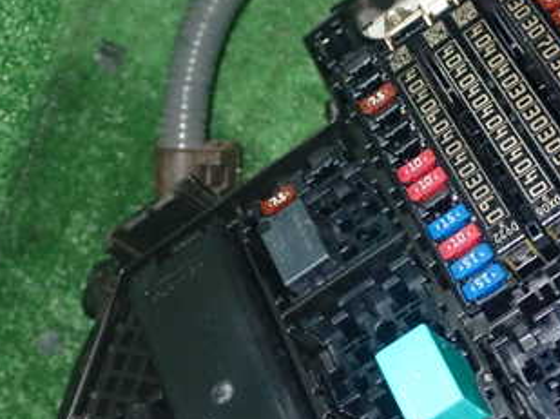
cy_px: 241
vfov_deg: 21.0
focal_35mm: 70
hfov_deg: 27.5
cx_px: 399
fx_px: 1131
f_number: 7.1
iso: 800
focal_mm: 6.37
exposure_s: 1/40
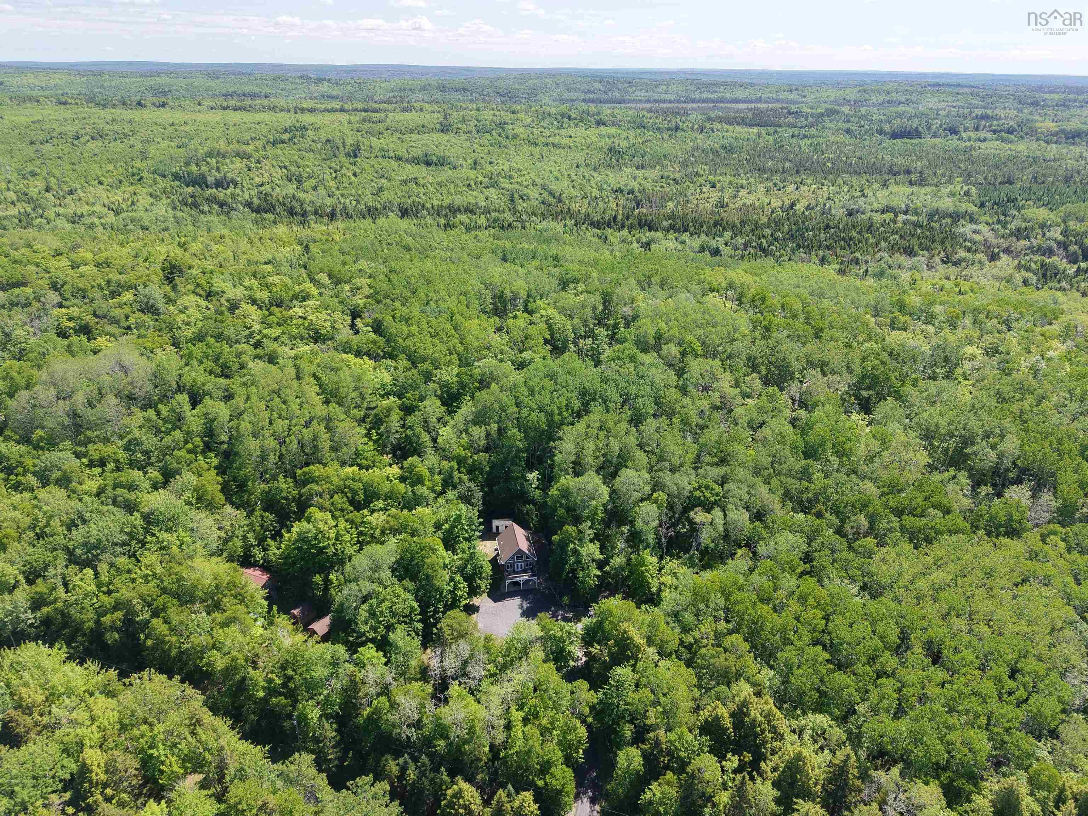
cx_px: 544
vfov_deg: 56.8
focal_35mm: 24
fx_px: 754
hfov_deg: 71.6
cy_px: 408
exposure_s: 1/3000
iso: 340
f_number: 1.8
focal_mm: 8.67
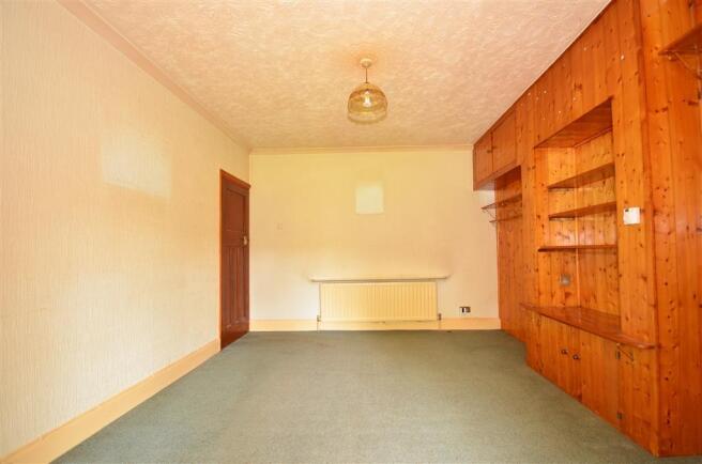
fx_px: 292
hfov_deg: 100.5
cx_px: 351
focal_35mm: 15
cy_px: 232
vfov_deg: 77.0
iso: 200
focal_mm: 10
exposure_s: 2
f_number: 5
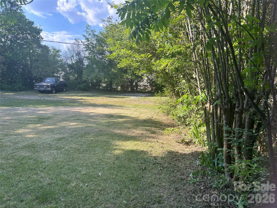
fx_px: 208
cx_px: 138
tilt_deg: -2.9
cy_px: 104
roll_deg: -0.8
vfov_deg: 53.1
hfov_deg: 67.3
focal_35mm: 26
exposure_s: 1/769
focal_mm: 5.7
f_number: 1.5
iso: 50
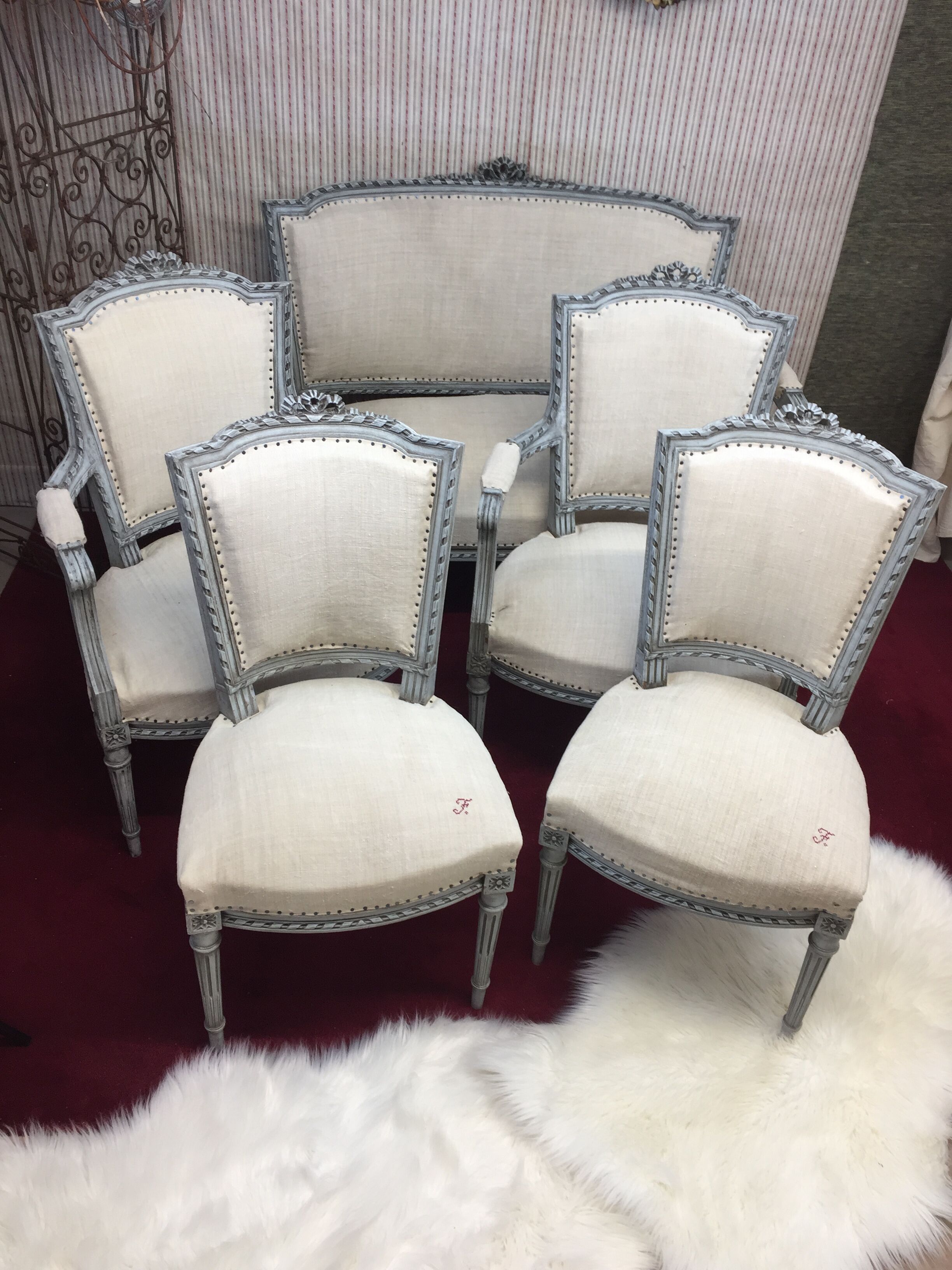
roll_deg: -3.2
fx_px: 1063
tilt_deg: -38.1
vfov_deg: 61.7
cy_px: 635
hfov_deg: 48.2
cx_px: 476
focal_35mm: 29
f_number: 2.2
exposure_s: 1/50
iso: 40
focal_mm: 4.15
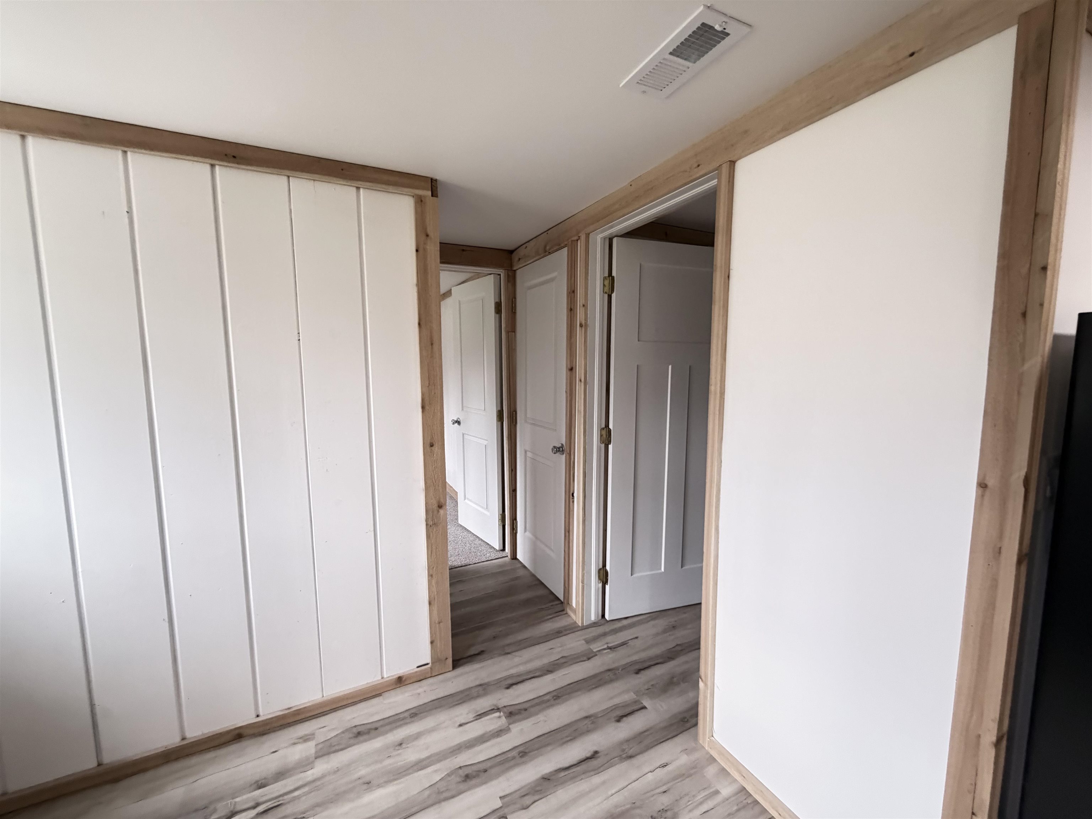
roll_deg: +1.0
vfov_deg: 85.7
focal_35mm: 14
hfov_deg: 102.1
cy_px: 410
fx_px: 442
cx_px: 546
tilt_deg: -5.1
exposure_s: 1/60
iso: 500
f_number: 2.2
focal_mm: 2.22
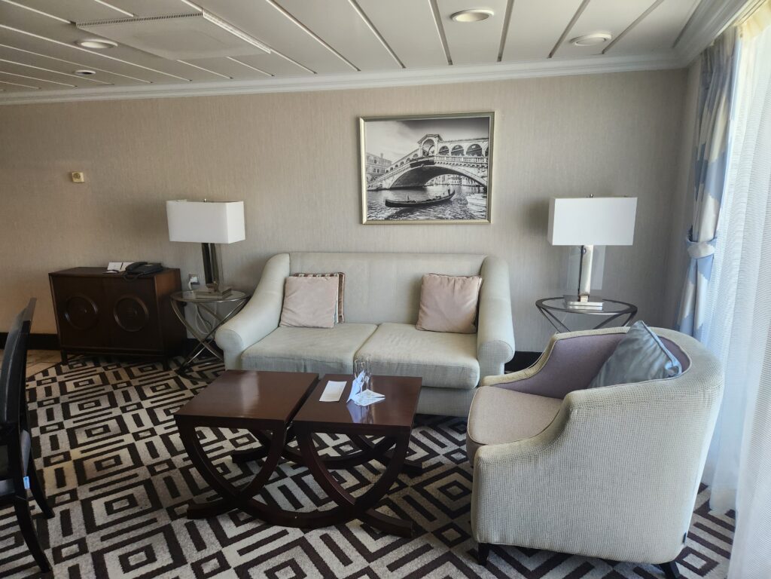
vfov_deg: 58.9
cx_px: 386
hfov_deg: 73.9
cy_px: 290
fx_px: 512
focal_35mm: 23
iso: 200
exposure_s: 1/120
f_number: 1.8
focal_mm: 5.4
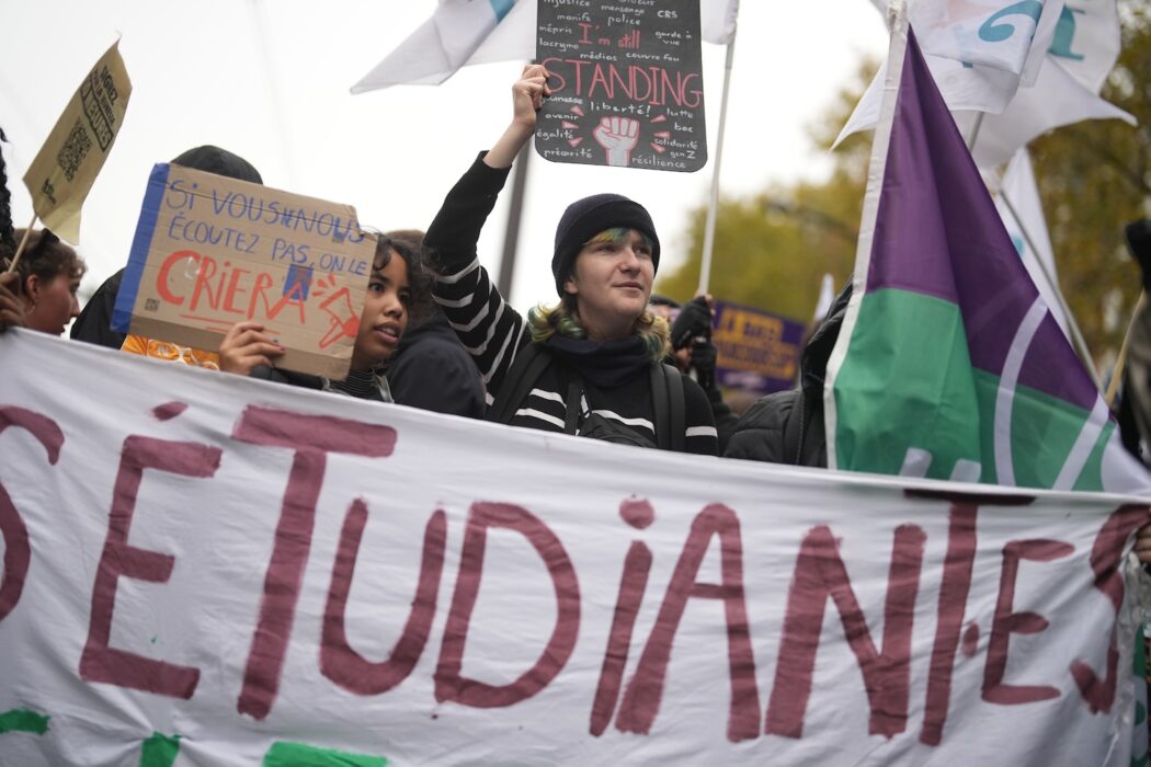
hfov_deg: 39.6
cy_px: 384
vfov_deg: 27.0
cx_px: 576
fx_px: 1598
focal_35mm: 50
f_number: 1.2
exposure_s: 1/6400
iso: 640
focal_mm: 50
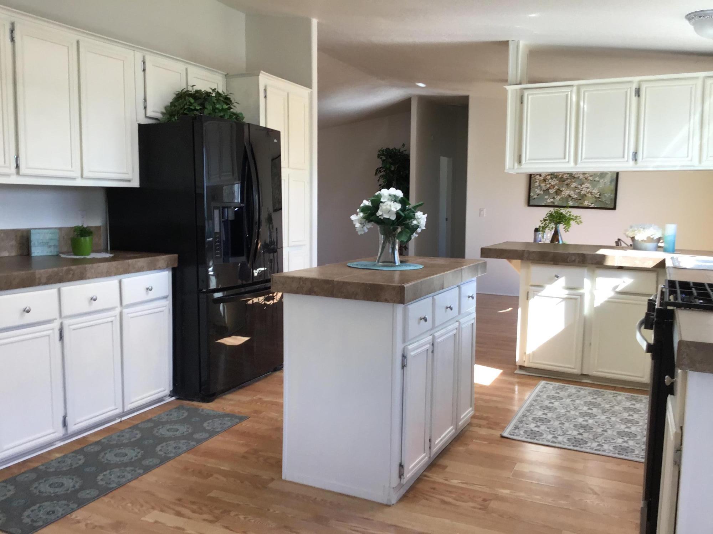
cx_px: 356
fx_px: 639
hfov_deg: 58.4
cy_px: 267
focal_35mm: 31
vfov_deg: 45.4
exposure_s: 1/120
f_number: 2.4
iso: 40
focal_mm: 3.3
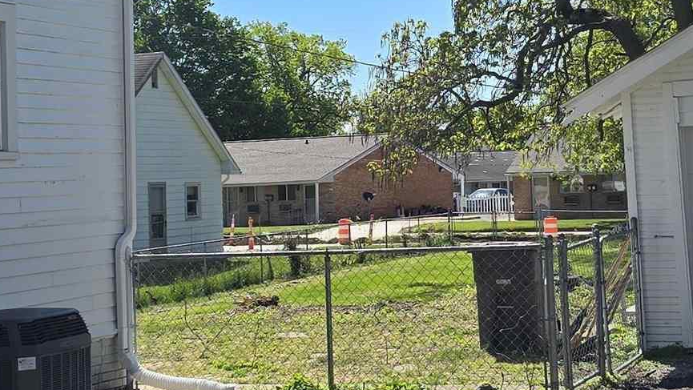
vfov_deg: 13.5
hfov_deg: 23.9
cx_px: 387
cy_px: 91
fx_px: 1636
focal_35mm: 89
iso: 12
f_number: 1.7
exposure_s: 1/801
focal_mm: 6.3
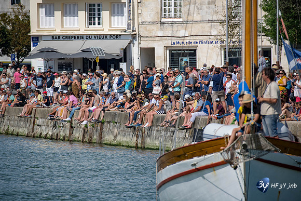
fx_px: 5018
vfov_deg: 2.3
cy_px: 100
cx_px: 150
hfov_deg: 3.4
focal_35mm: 600
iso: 280
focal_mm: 600
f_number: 11
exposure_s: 1/800
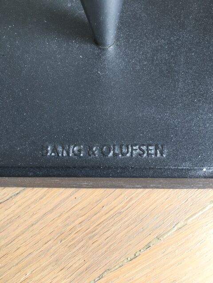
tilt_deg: -73.3
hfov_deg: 48.2
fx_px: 238
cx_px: 106
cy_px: 142
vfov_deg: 61.7
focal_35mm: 29
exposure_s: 1/17
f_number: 2.2
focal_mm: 4.15
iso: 32
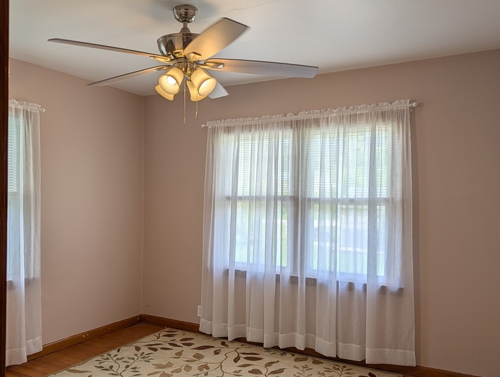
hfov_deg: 58.1
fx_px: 448
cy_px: 203
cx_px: 219
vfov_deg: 45.5
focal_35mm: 31
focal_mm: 6.9
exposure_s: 1/490
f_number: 1.68
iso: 19
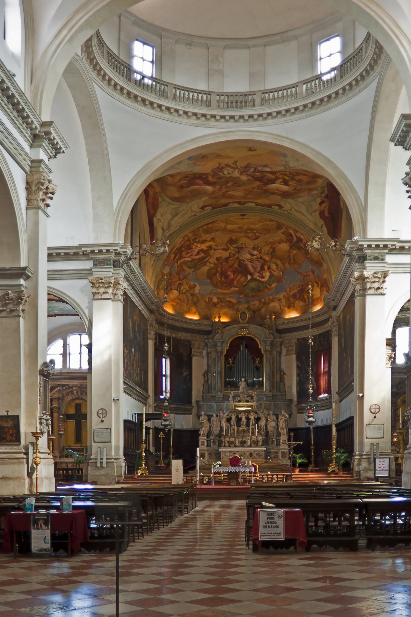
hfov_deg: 35.0
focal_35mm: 38
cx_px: 243
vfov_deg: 50.6
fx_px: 651
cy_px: 348
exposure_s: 1/30
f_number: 2
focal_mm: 20
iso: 125
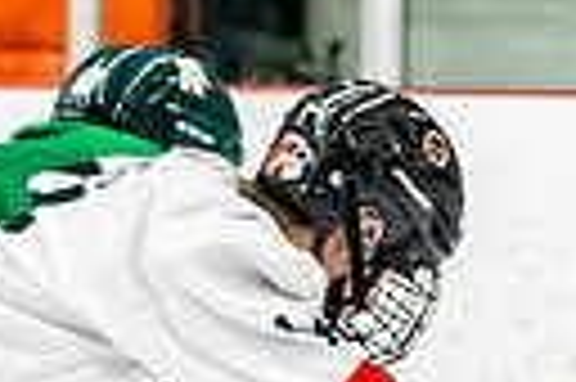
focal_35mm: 905
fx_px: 14461
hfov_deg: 2.3
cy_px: 655
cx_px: 34
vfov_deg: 1.5
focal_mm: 86
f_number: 2.8
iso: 1600
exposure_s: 1/640
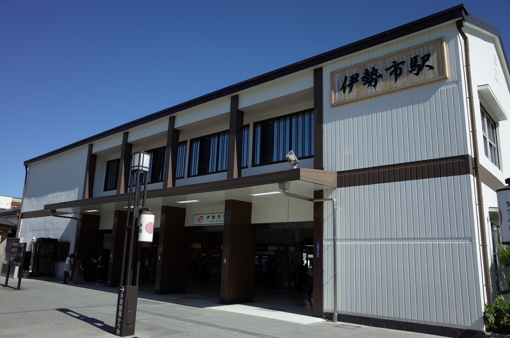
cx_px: 255
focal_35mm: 28
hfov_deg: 65.6
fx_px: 396
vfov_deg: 46.2
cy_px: 169
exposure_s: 1/1600
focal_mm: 18.3
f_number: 3.2
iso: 100
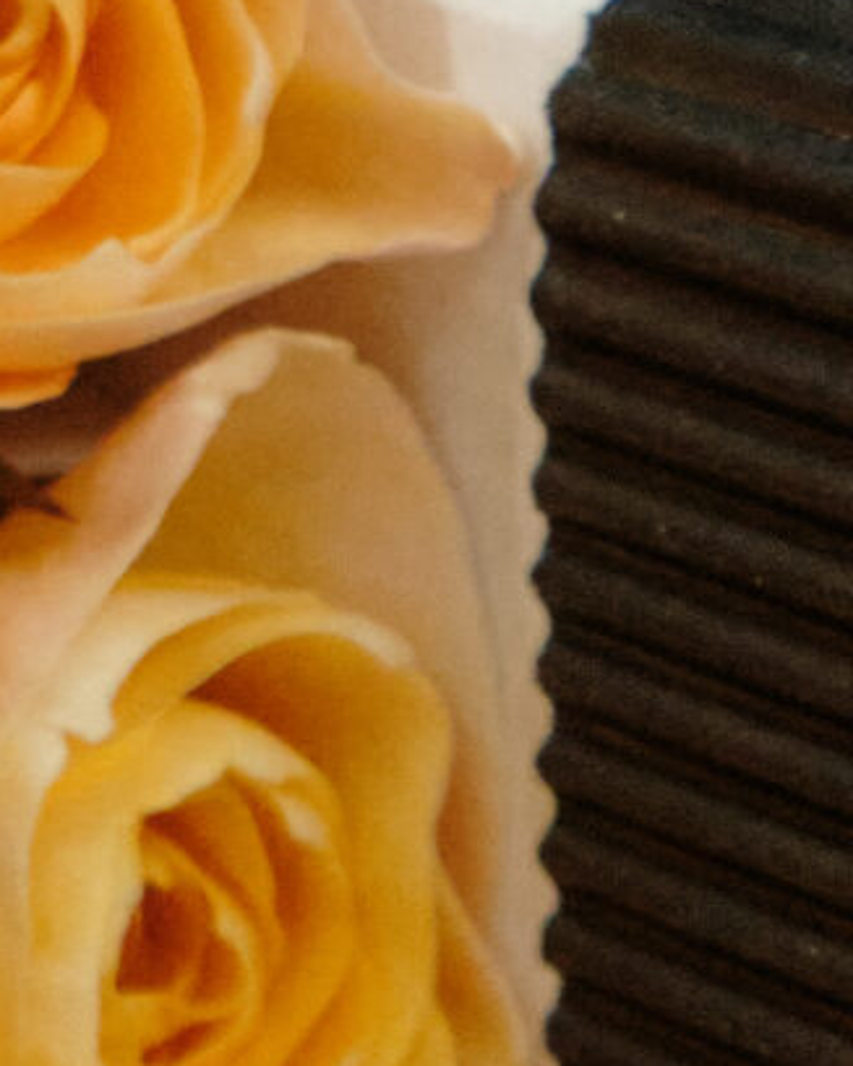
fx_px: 8713
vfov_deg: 7.0
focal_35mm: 276
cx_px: -1261
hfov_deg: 5.4
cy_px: 156
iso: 2500
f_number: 5.6
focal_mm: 31.5
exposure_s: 1/640
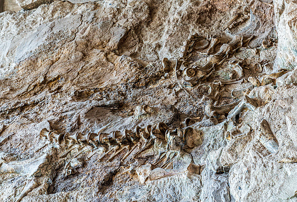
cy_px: 84
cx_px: 155
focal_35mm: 83
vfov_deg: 16.7
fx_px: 689
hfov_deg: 24.3
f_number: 4
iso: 1000
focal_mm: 70
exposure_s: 1/160
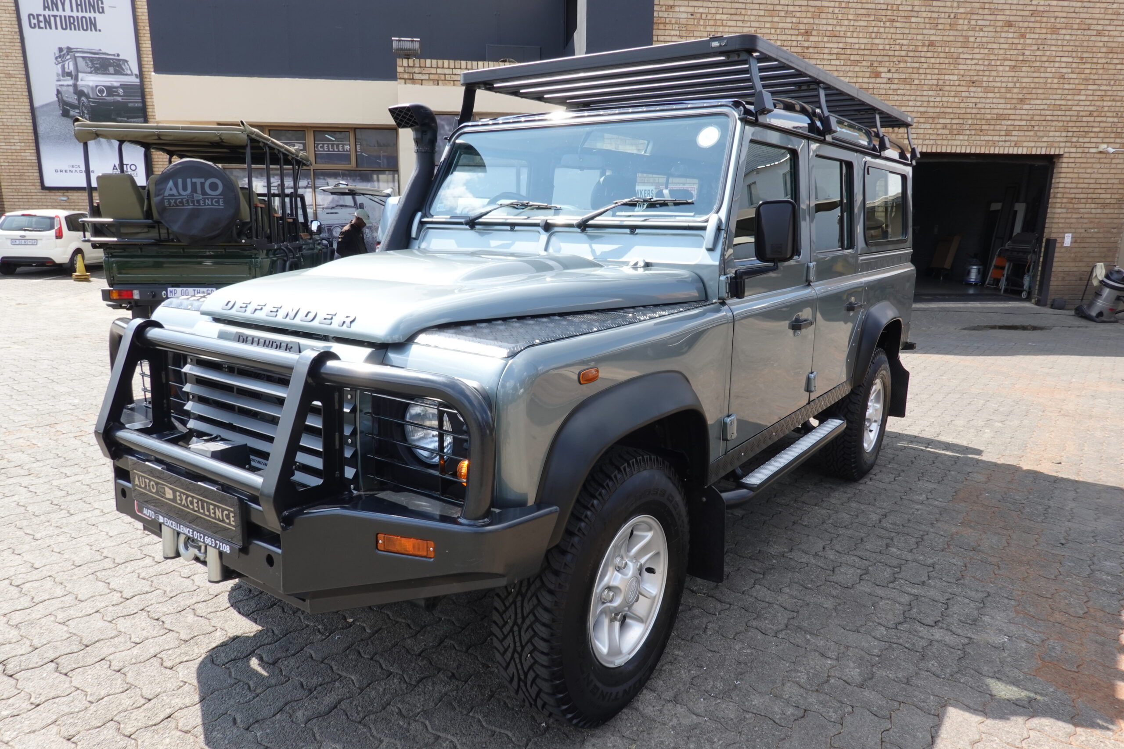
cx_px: 562
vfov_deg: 53.1
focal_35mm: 24
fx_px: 749
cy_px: 374
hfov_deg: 73.7
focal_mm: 9
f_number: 10
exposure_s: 1/40
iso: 125
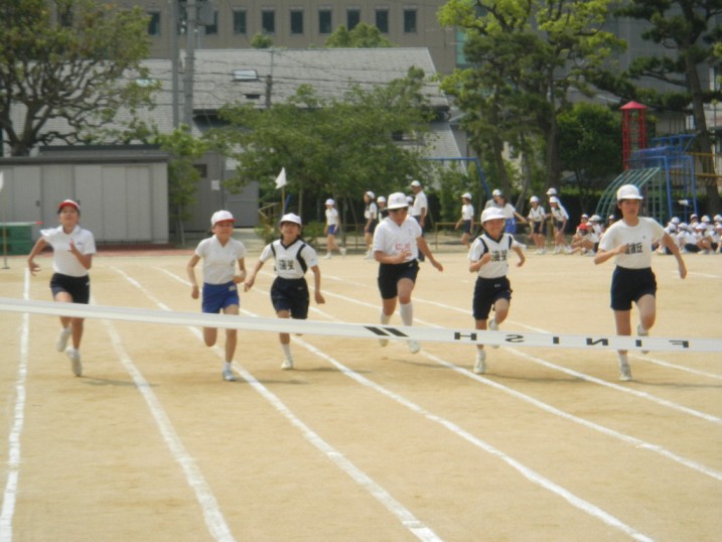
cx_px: 361
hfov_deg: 14.1
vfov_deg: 10.6
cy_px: 271
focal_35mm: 140
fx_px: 2921
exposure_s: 1/1000
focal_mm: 25
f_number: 5.8
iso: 194
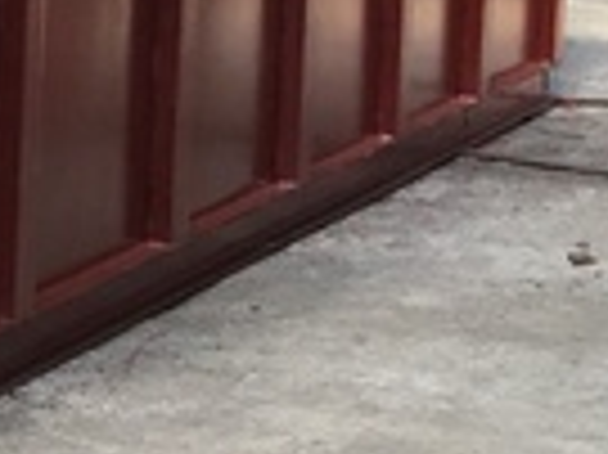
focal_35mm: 172
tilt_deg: -3.7
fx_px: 3018
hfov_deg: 10.3
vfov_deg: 8.5
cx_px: -721
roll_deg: -2.2
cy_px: -67
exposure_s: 1/17
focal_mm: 4.15
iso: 64
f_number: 2.2
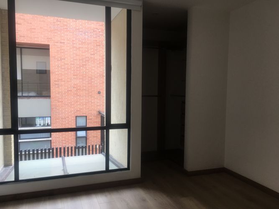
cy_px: 104
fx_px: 234
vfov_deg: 48.2
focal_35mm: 29
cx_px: 140
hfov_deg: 61.7
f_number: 2.2
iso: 25
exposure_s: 1/146
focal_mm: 4.15
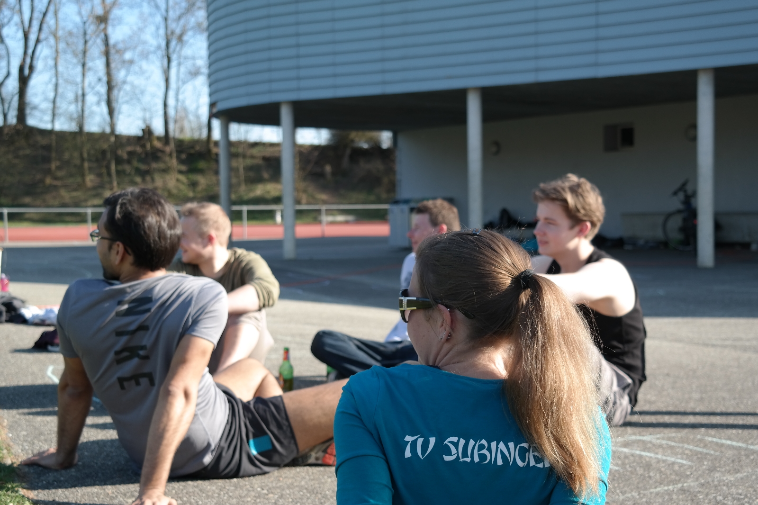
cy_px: 252
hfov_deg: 37.5
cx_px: 379
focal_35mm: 53
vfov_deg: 25.5
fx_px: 1116
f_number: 5
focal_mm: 35
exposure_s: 1/160
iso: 100
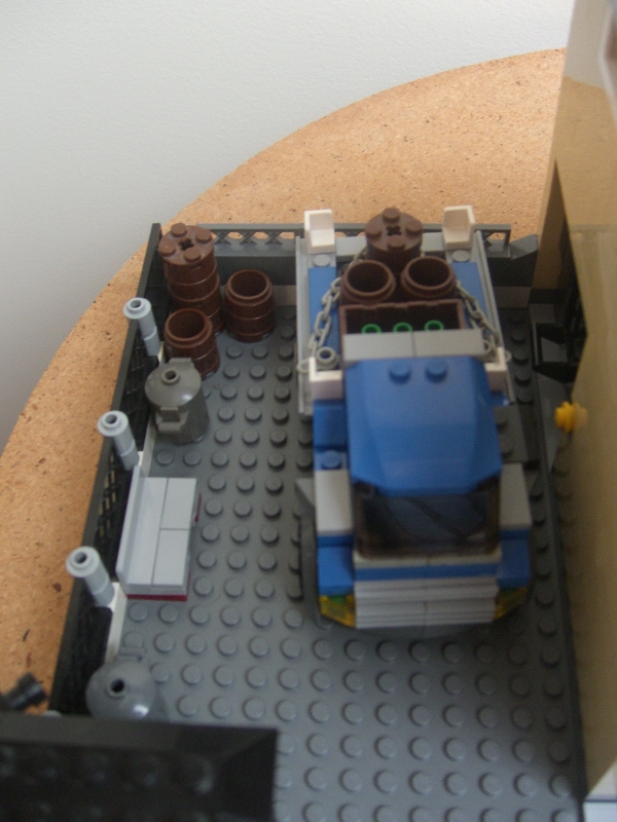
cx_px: 308
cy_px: 411
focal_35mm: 38
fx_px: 903
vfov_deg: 49.0
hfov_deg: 37.7
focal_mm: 7.9
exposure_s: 1/100
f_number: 2.8
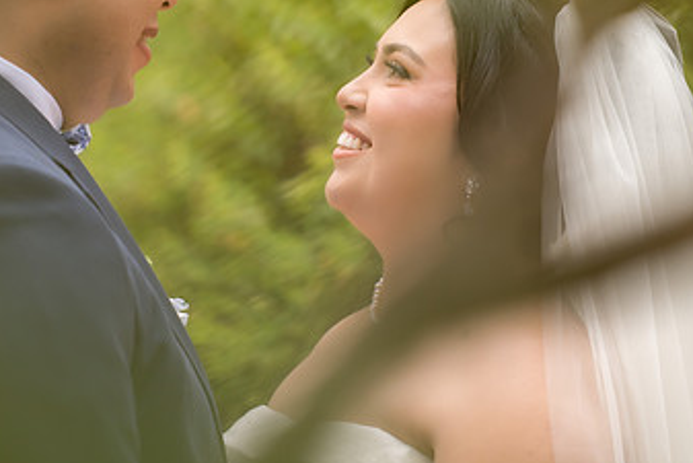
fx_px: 5296
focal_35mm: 275
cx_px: 230
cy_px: 135
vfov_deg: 5.0
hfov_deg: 7.5
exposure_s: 1/200
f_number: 2.8
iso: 640
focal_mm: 160
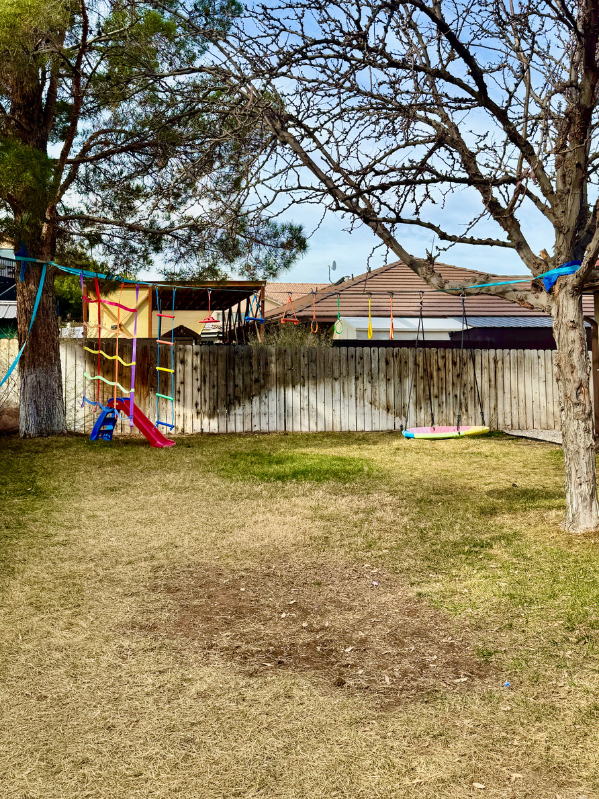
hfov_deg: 45.4
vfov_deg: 57.7
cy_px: 304
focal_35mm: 31
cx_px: 306
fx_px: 715
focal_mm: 6.76
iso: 80
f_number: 1.78
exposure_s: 1/2710
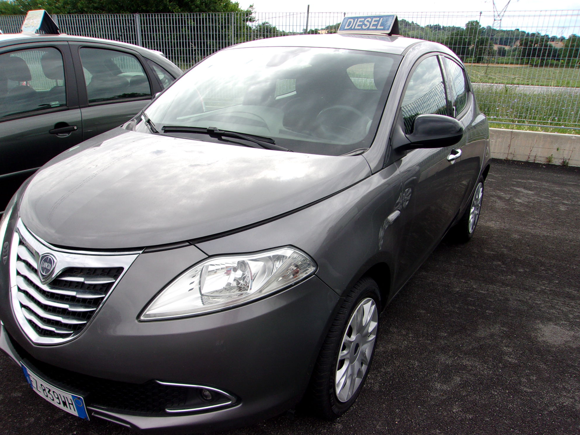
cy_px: 220
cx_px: 285
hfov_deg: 63.4
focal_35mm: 28
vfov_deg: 49.7
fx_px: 469
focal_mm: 4.9
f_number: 10.4
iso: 80
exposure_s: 1/56
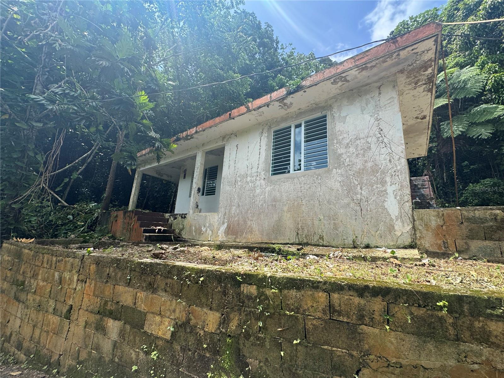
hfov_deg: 102.1
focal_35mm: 14
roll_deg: -3.2
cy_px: 189
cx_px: 252
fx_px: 204
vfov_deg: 85.7
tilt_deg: +13.2
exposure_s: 1/669
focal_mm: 2.22
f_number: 2.2
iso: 50
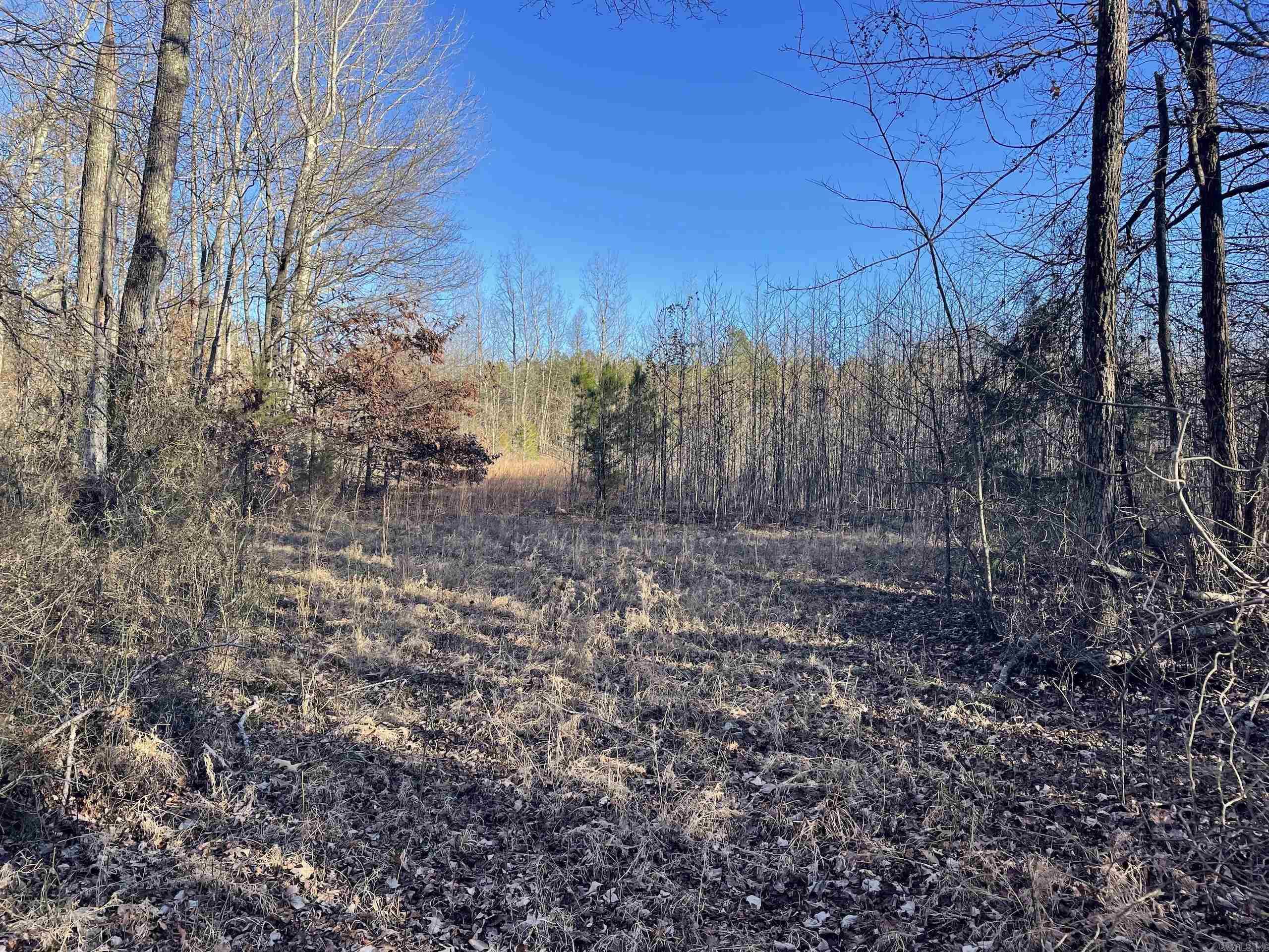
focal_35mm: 26
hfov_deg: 67.3
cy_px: 476
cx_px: 634
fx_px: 953
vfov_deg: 53.1
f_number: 1.6
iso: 32
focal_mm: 4.2
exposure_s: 1/988
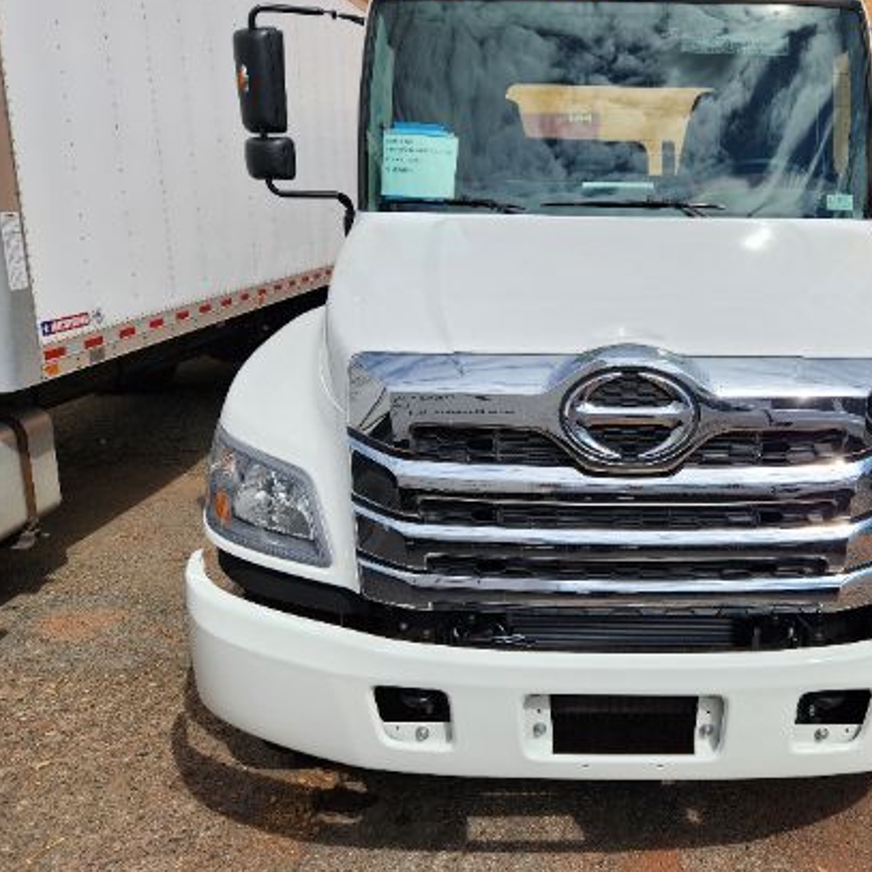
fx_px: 912
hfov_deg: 49.8
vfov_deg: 51.1
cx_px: 608
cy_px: 414
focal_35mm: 32
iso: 20
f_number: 1.8
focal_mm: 5.4
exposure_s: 1/3399
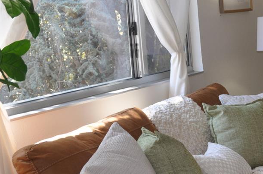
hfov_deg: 24.8
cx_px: 202
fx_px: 591
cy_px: 53
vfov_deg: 16.7
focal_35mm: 81
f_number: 3.8
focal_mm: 22
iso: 400
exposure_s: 1/125
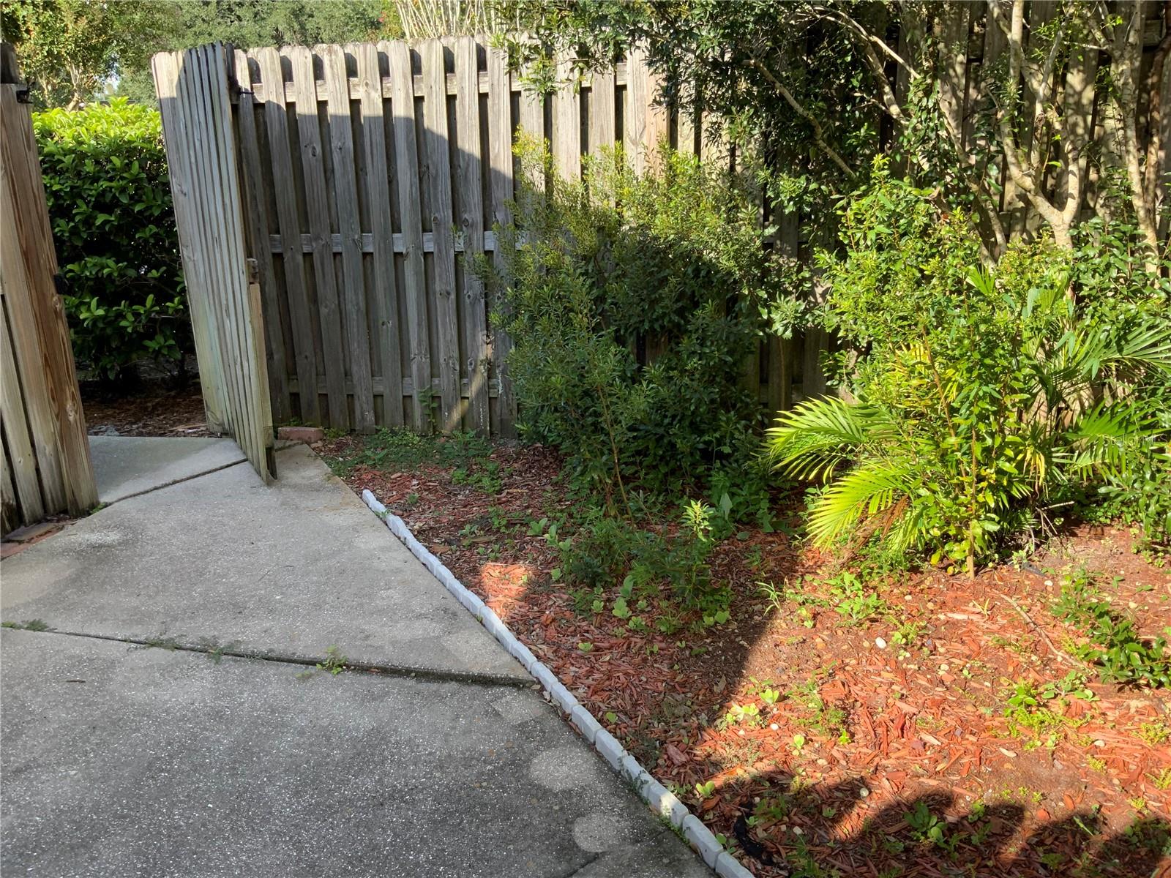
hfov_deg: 61.7
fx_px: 981
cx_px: 586
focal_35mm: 29
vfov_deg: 48.2
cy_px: 439
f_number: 1.8
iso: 16
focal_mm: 3
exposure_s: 1/292
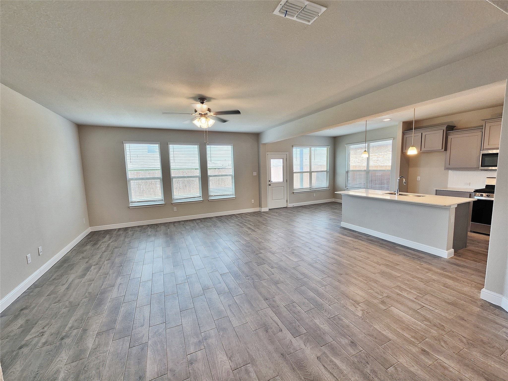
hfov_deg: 106.2
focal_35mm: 13
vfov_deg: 89.9
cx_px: 254
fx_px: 191
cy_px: 190
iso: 64
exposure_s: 1/60
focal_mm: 2.2
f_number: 2.2
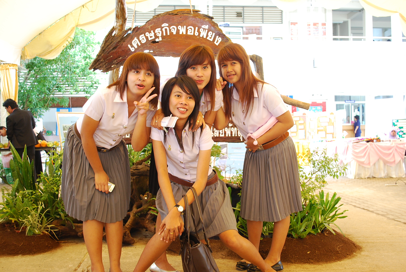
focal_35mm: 36
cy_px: 136
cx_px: 203
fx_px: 406
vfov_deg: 37.0
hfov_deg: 53.1
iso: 400
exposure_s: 1/50
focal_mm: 24
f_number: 4.2
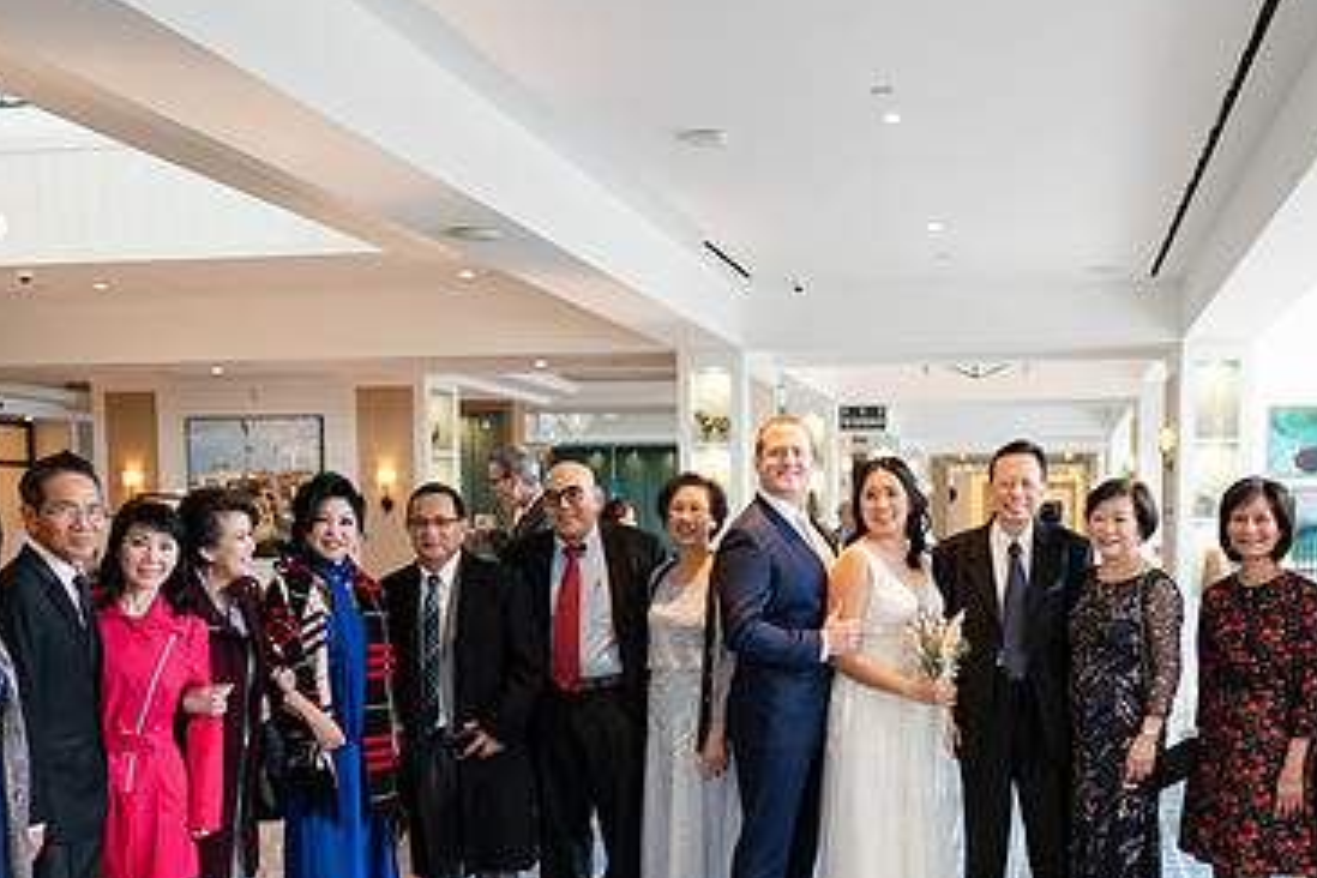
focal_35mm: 40
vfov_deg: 32.9
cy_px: 635
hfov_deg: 48.1
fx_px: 1463
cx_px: 807
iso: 160
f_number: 1.4
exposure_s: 1/50
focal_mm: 24
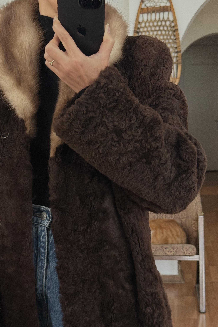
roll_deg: +2.6
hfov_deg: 20.3
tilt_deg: -25.5
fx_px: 608
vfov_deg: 29.9
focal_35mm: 67
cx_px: 75
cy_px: 212
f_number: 1.78
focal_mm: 6.76
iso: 250
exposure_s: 1/33
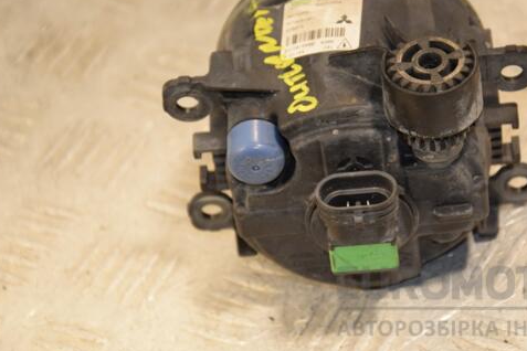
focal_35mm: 151
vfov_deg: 9.1
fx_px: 2210
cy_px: 136
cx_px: 316
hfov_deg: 13.6
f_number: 5.3
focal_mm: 80
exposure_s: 1/200
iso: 800
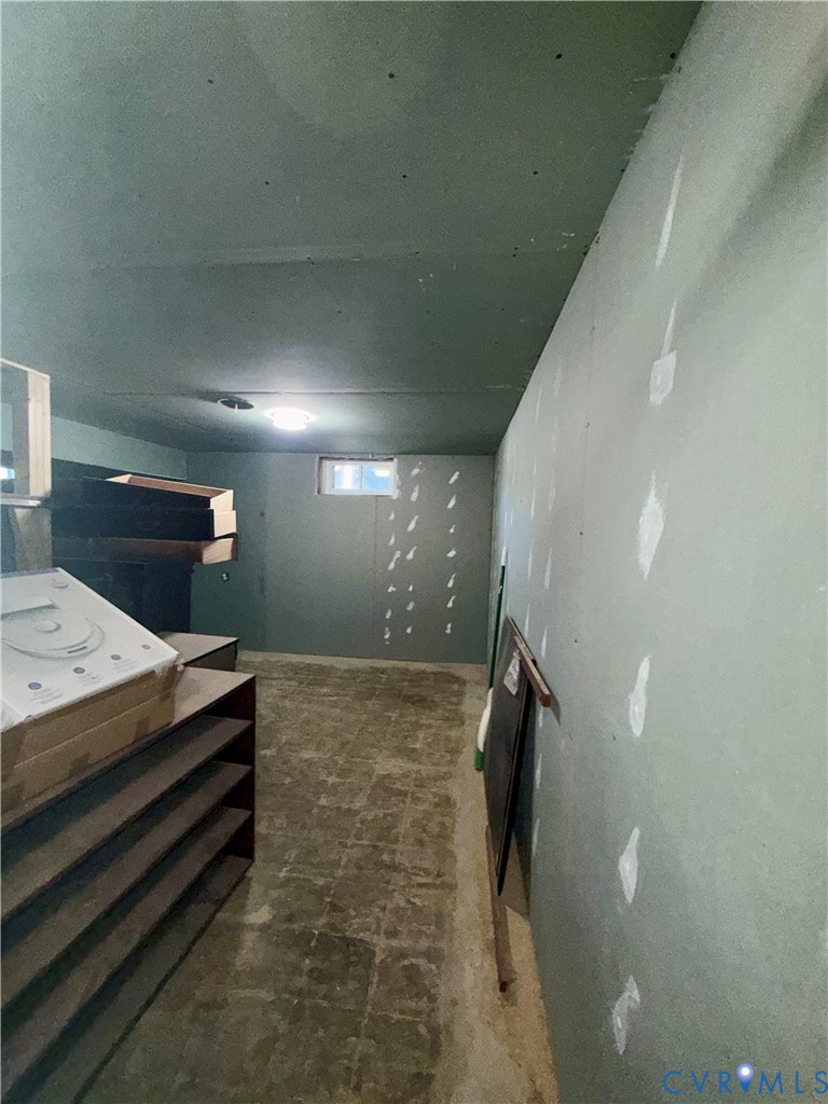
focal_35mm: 14
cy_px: 552
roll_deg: -0.1
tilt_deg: -2.8
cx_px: 414
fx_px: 446
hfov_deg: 85.7
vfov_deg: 102.1
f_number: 2.2
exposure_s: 1/60
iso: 250
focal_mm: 2.22
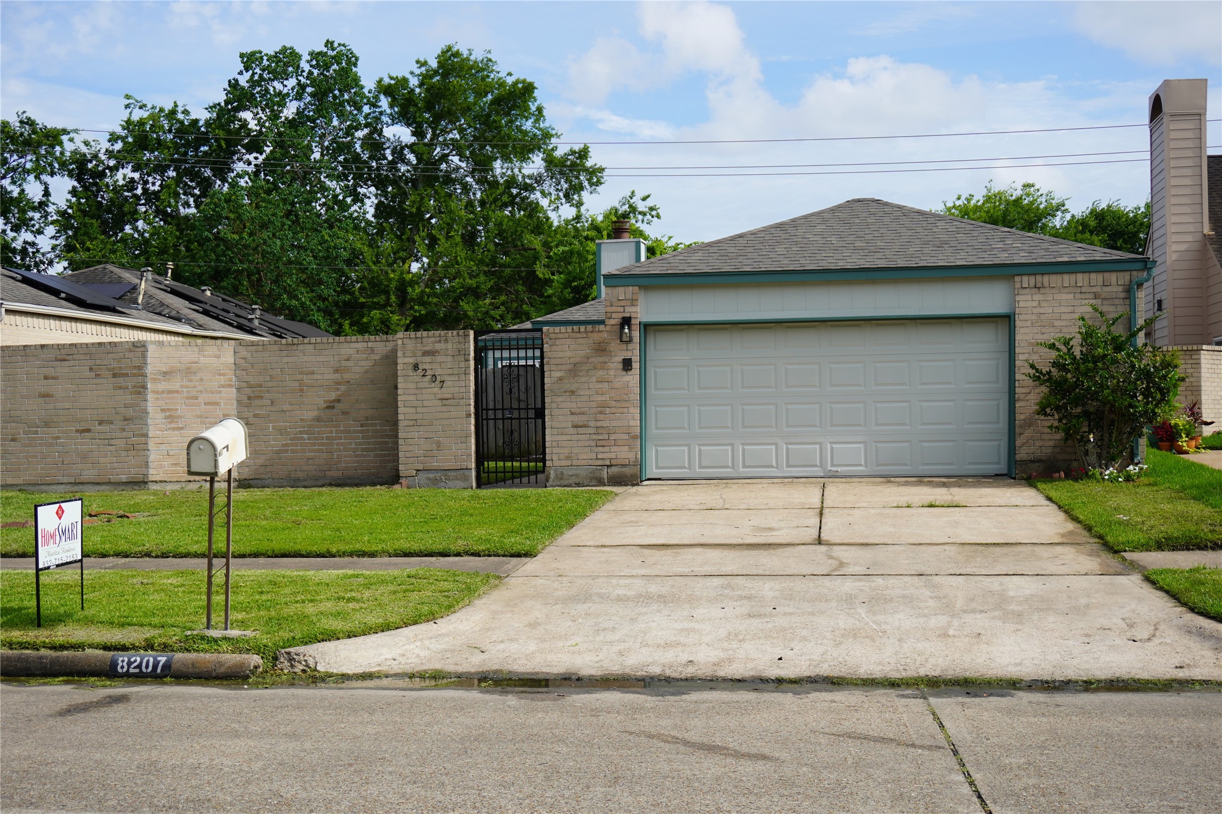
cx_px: 611
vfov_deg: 28.9
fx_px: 1578
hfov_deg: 42.3
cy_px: 407
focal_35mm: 46
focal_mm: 31
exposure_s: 1/640
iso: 100
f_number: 5.6
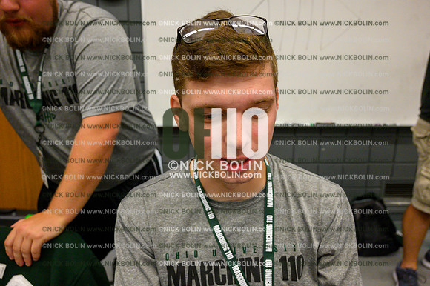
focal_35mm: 26
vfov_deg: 50.4
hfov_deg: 70.5
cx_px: 215
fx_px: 304
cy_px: 143
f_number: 5.6
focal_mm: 25.5
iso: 6400
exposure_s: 1/250
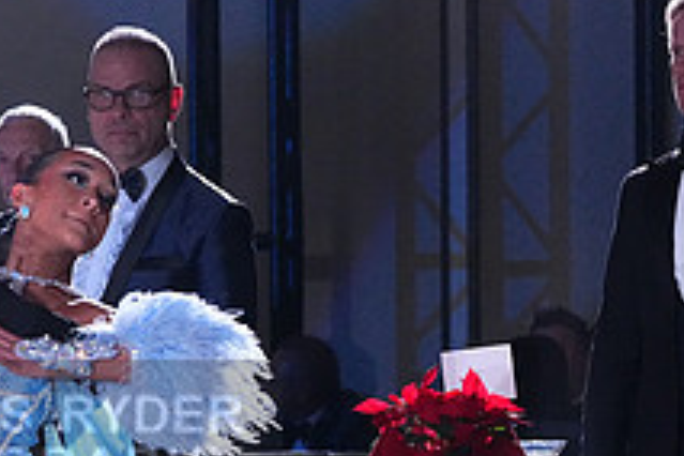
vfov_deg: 3.5
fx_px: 7504
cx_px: -67
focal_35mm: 395
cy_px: 445
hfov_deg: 5.2
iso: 10000
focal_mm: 145
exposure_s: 1/400
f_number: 5.6
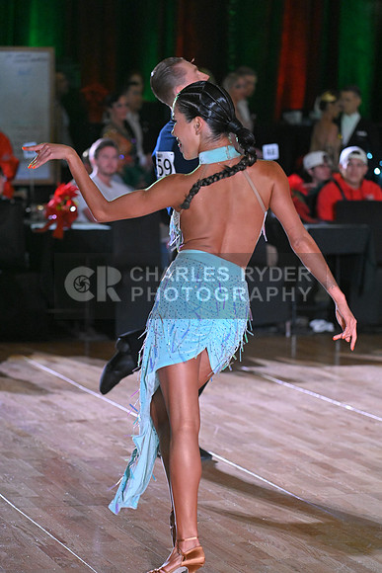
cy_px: 286
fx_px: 2147
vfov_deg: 15.2
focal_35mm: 135
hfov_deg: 10.2
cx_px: 191
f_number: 4
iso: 5000
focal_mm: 135
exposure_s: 1/400
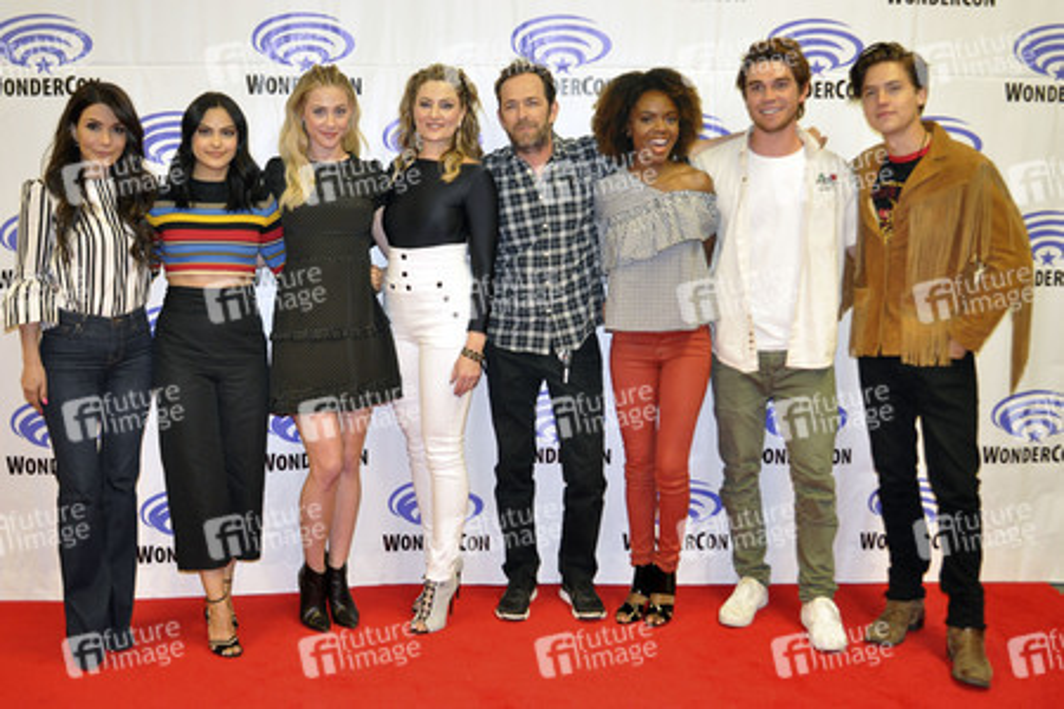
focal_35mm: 36
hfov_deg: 53.1
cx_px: 532
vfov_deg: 36.9
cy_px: 354
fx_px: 1064
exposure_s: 1/60
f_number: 4.5
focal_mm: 24
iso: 1000
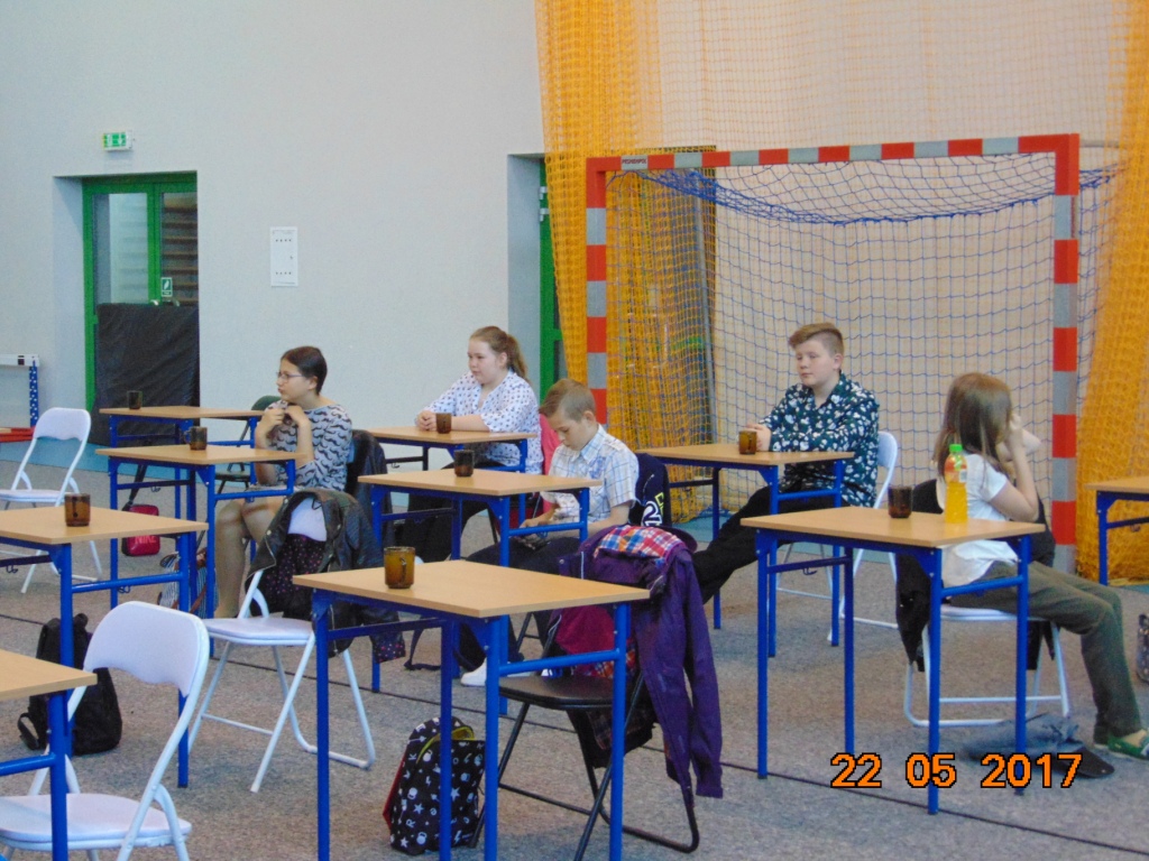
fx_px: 2357
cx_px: 574
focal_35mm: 71
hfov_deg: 27.4
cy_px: 430
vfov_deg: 20.7
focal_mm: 12.8
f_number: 3.7
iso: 500
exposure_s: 1/60
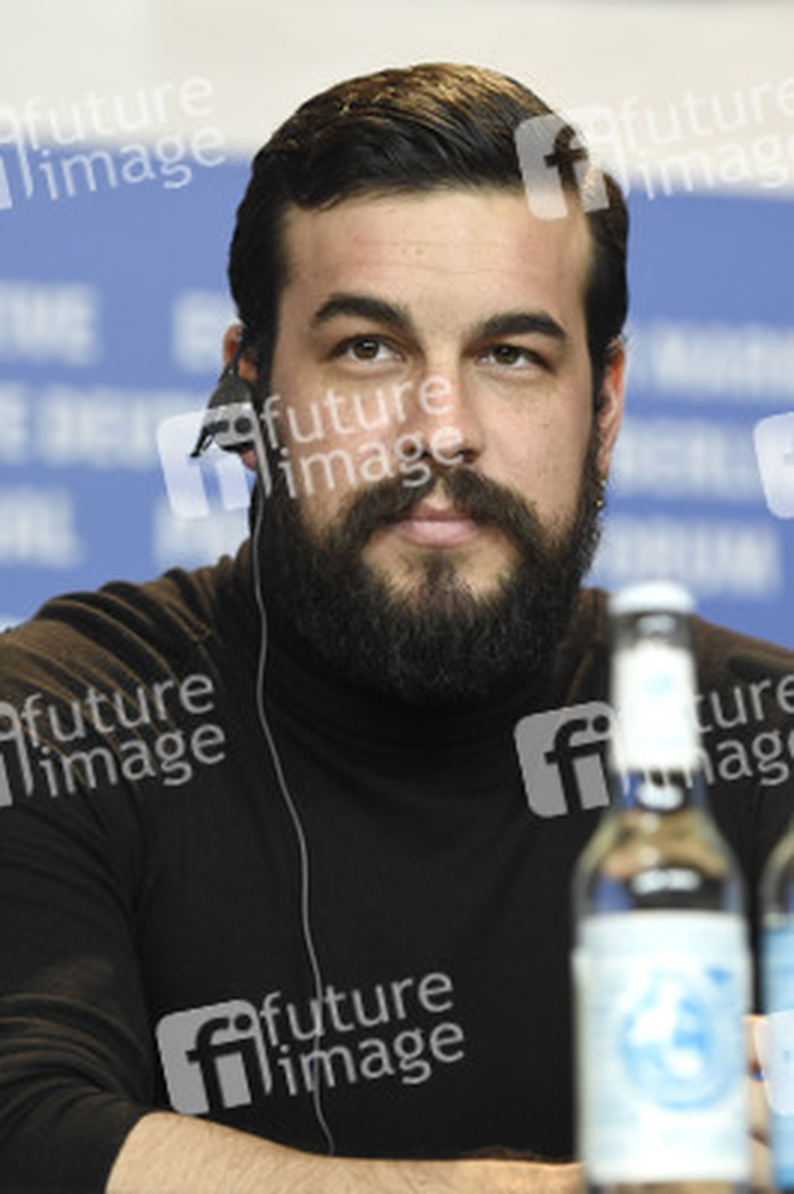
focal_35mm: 188
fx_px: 6213
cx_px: 397
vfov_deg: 11.0
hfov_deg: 7.3
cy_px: 597
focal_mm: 125
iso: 1250
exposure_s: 1/400
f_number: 3.2
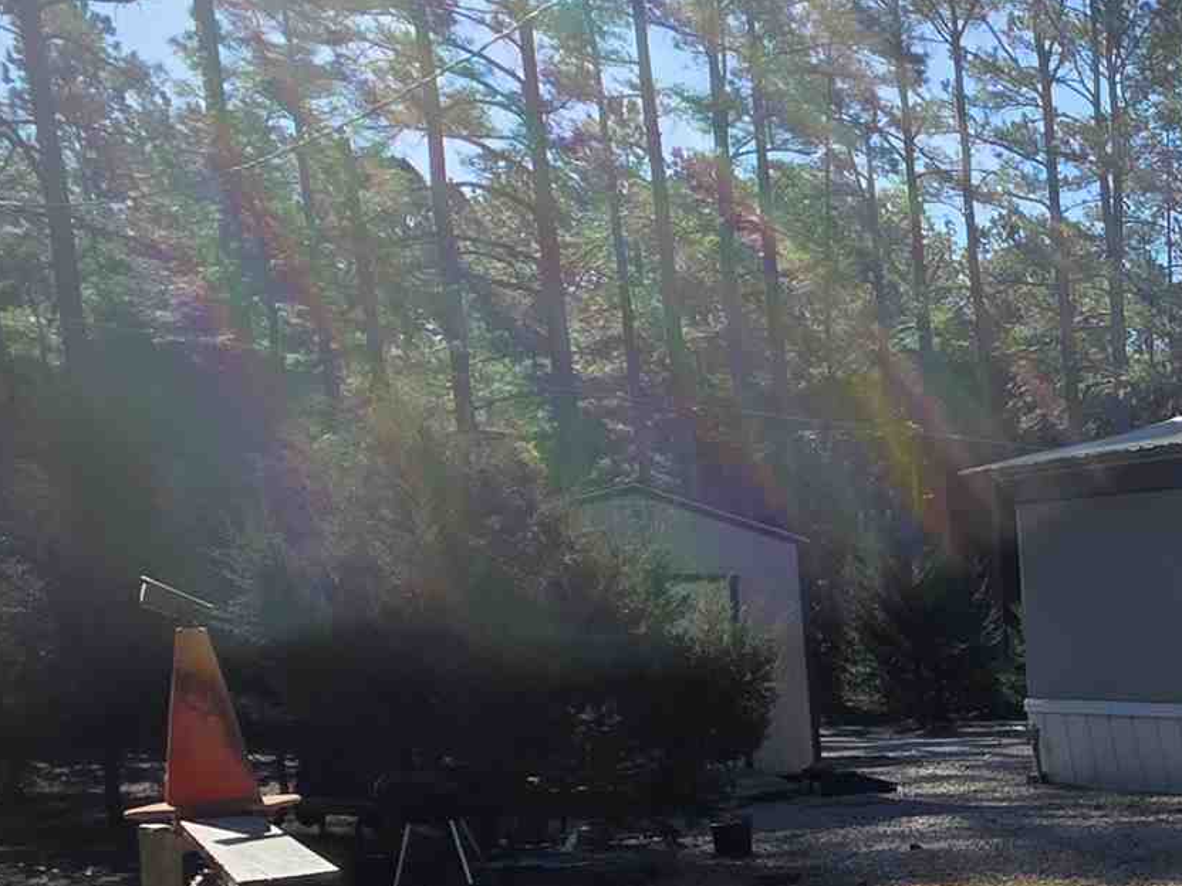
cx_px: 1719
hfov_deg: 28.2
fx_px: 1639
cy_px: 873
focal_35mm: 48
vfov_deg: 28.5
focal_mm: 2.2
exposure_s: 1/1493
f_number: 1.9
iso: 40
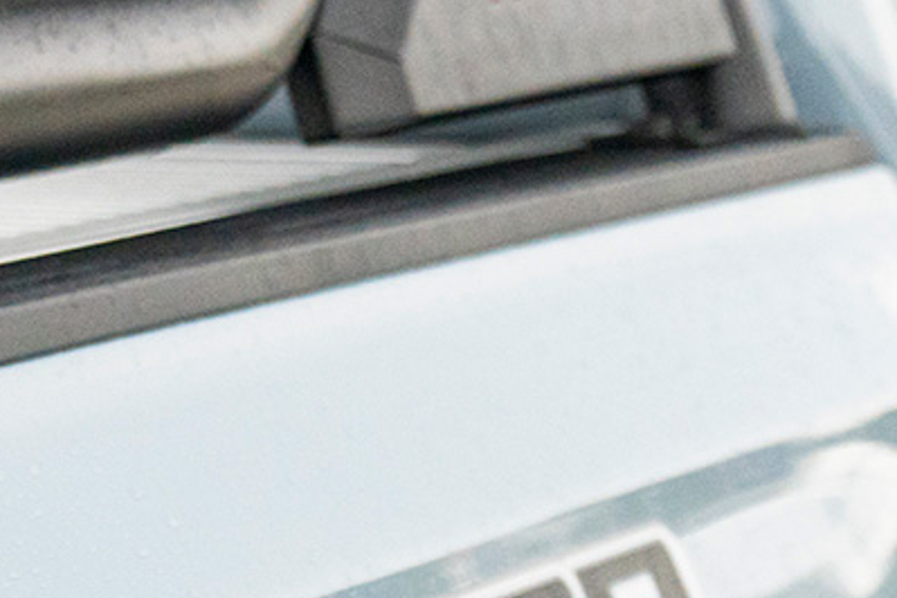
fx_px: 3937
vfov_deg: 8.6
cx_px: -1120
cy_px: -198
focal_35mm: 158
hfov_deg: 11.2
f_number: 4
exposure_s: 1/160
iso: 1600
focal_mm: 35
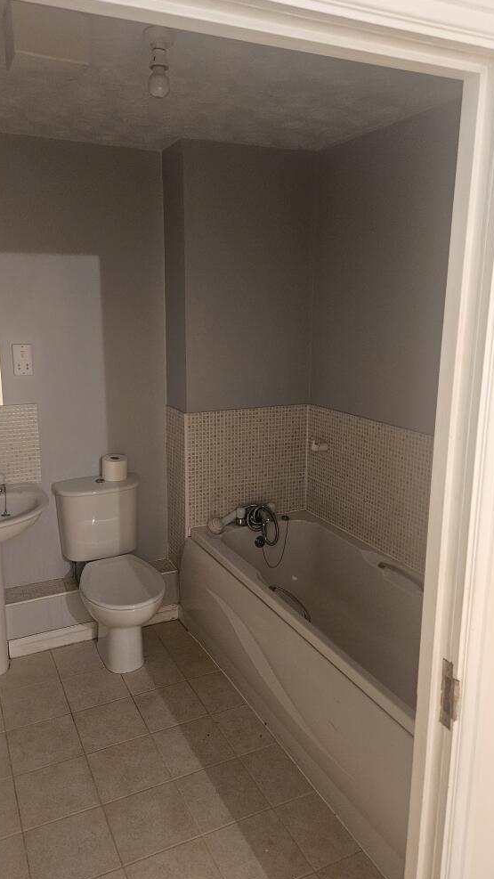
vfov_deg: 71.9
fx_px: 606
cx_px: 220
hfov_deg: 44.3
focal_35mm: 26
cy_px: 426
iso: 640
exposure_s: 1/33.3
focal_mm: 5.4
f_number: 1.8
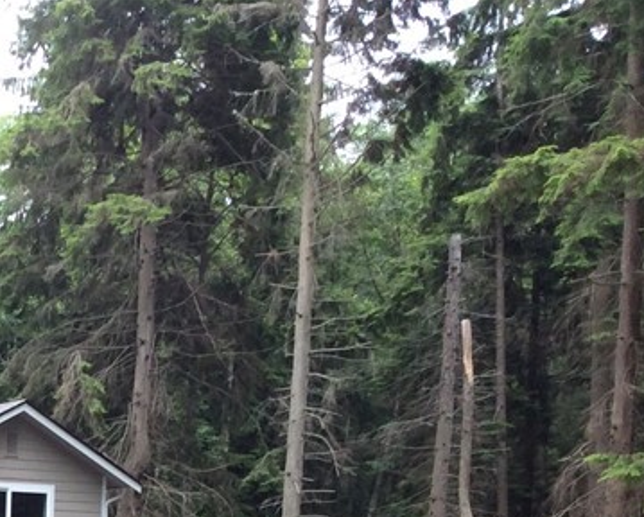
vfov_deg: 16.3
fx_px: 1698
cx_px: -230
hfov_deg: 19.5
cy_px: 684
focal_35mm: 89
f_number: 2.4
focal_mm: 3.3
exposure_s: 1/120
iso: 32
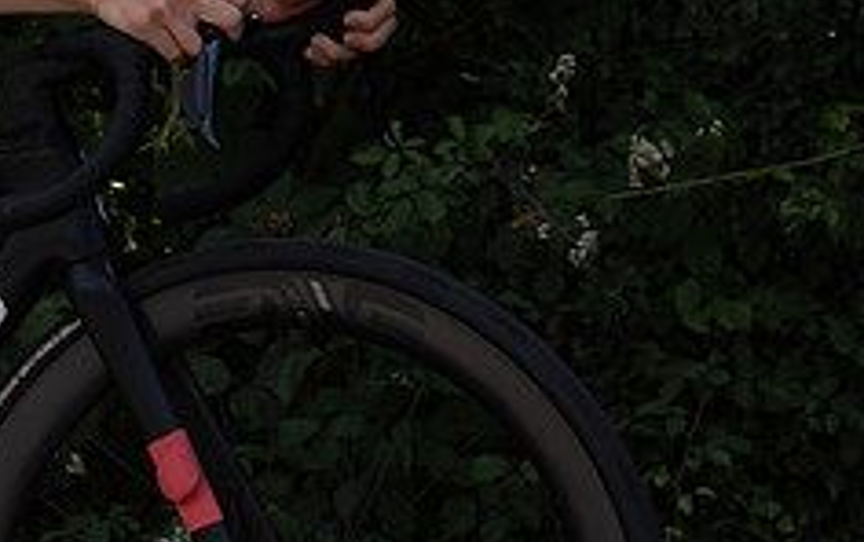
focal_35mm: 373
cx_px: -284
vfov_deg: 3.5
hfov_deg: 5.6
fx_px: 8791
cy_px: -418
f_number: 4.5
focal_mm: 99
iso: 100
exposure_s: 1/1600
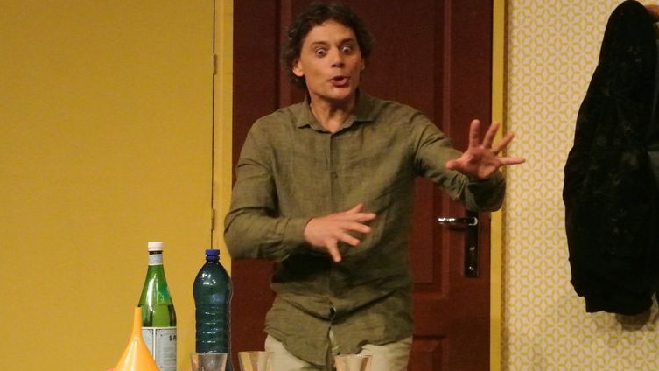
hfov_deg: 9.7
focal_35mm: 223
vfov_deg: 5.5
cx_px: 316
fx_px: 3898
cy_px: 175
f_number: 10
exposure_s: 1/60
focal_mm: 74.3
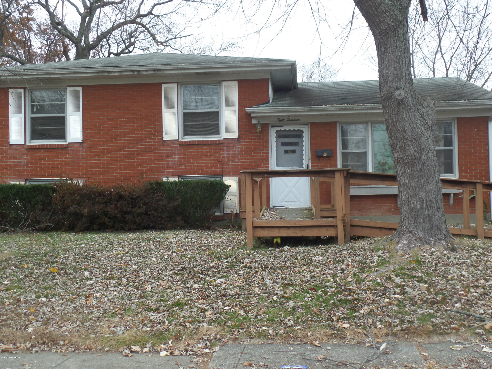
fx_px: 597
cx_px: 246
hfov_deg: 44.8
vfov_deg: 34.3
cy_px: 184
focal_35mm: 42
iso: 100
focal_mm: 7.5
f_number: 3.2
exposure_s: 1/125
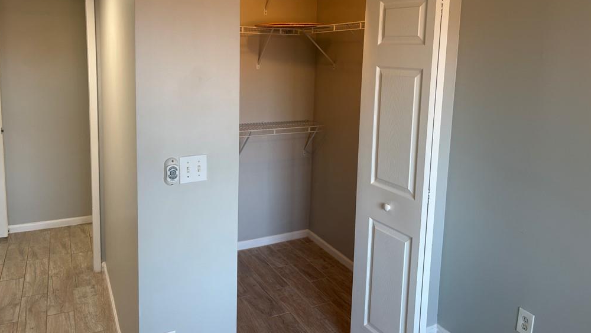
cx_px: 296
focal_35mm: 29
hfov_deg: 66.1
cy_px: 115
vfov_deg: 39.8
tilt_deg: -6.9
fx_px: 455
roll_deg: -1.6
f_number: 1.6
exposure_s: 1/60
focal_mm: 5.96
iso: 80
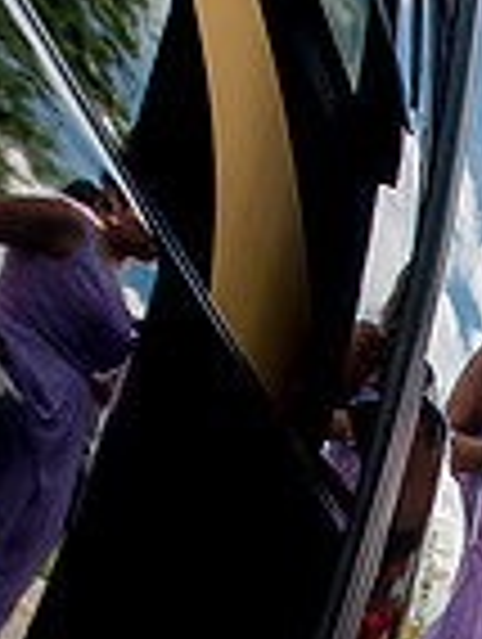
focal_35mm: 73
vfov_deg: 23.9
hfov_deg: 19.0
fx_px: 1351
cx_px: 599
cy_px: 792
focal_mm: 24
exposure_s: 1/800
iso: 200
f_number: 5
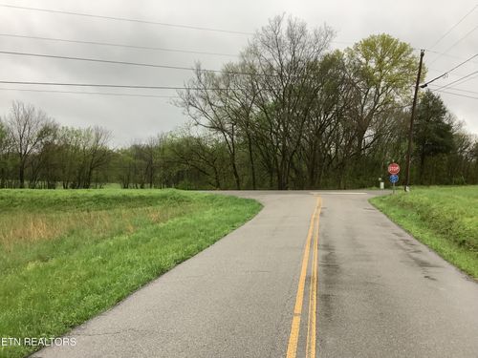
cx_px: 239
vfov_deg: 45.4
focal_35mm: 31
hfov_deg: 58.4
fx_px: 428
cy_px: 179
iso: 50
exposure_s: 1/120
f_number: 2.4
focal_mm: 3.3
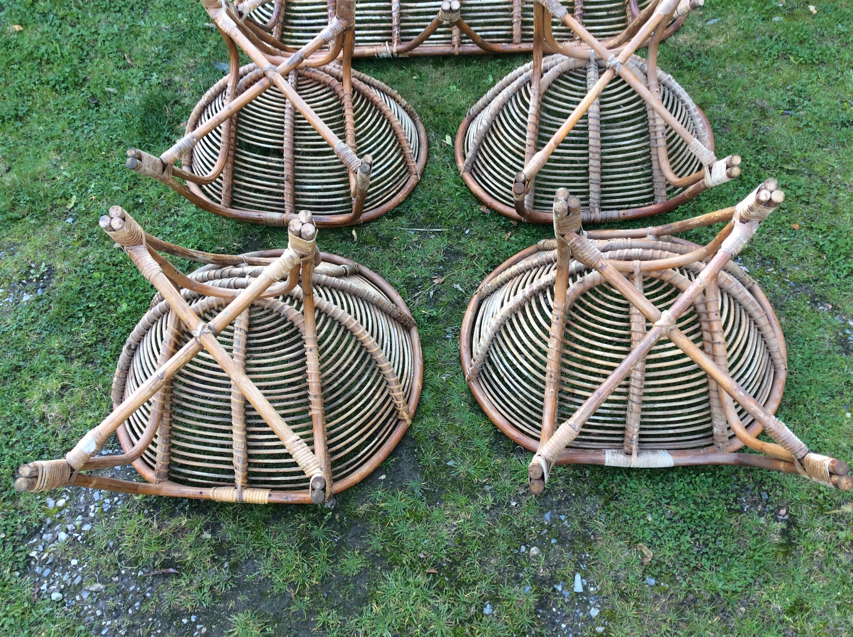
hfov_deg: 56.9
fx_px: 787
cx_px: 426
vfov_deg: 44.1
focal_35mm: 32
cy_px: 318
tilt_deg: -51.4
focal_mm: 3.3
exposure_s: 1/33
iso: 32
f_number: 2.4
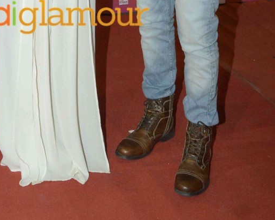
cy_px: -91
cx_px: 30
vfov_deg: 16.5
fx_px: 703
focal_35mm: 86
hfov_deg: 21.7
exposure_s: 1/160
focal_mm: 21
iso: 800
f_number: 8
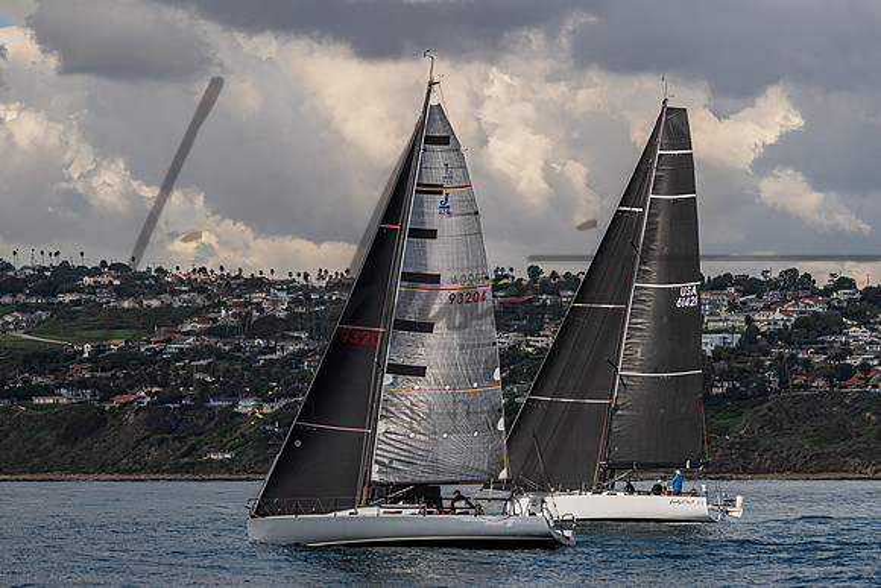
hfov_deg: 9.5
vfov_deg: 6.4
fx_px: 5297
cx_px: 516
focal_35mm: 216
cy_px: 269
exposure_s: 1/5000
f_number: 5.6
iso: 400
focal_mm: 160
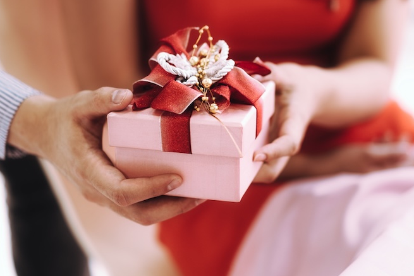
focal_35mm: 86
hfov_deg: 23.6
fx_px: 989
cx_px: 254
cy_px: 119
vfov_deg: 15.9
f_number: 1.8
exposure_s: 1/320
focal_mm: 55
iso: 100
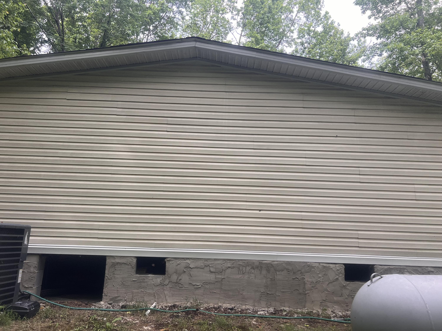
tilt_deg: +15.4
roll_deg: -2.4
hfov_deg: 67.3
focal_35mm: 26
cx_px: 221
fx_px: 332
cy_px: 166
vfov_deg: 53.1
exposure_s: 1/285
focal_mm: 5.7
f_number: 1.5
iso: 40
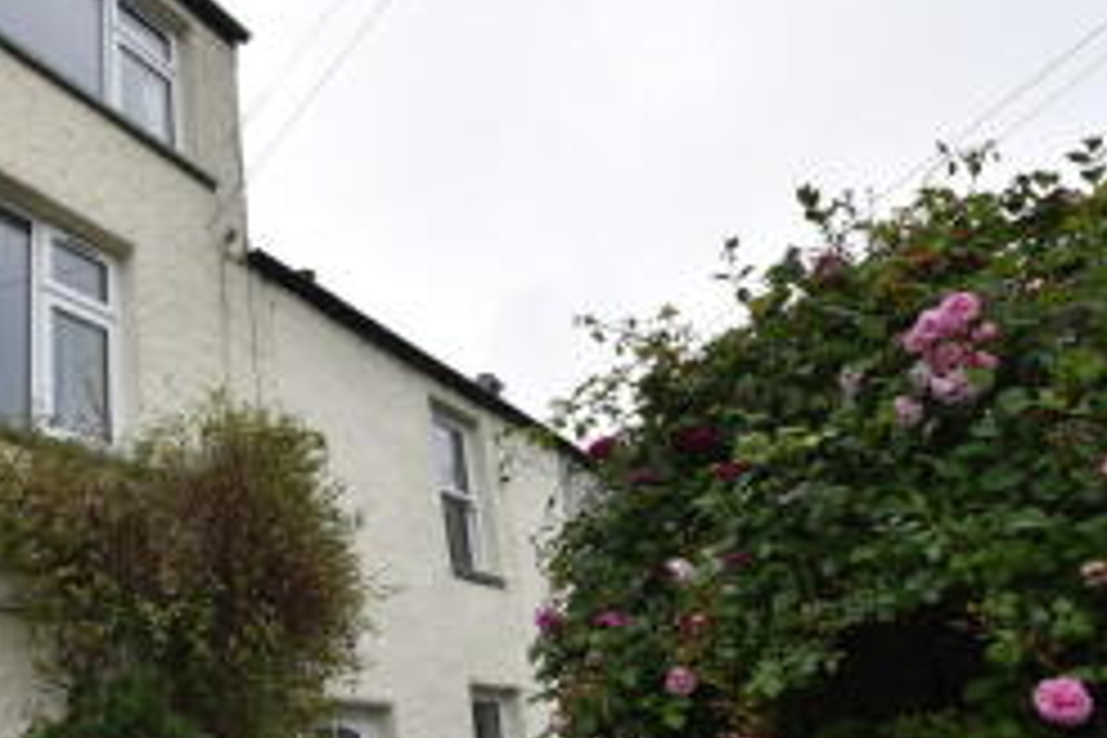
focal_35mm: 29
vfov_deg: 44.1
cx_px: 238
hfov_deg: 59.2
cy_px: 511
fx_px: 892
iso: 220
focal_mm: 10
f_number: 8
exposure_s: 1/500
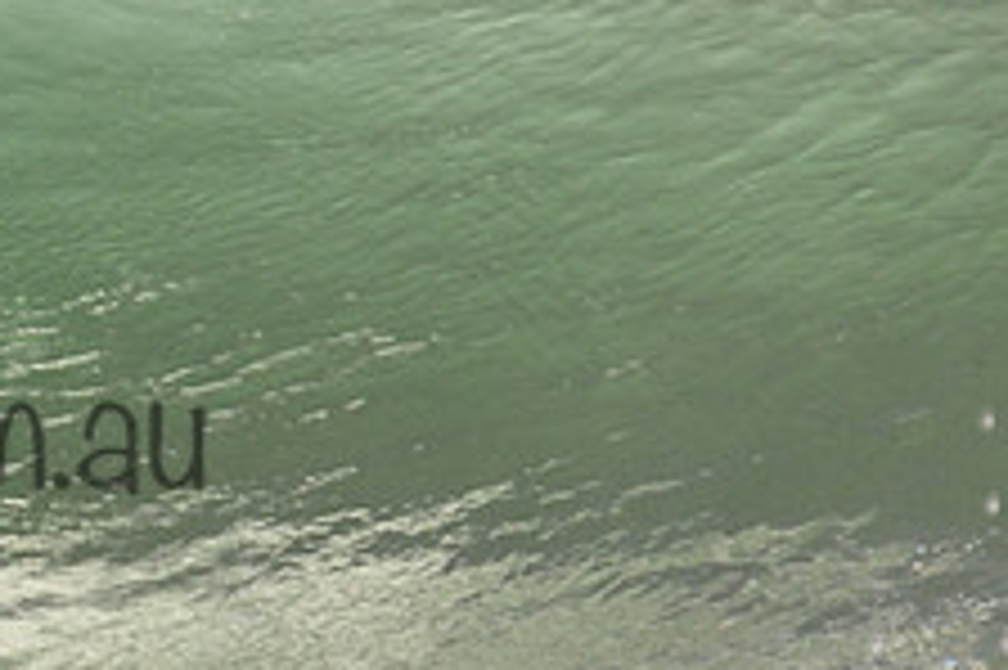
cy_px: 384
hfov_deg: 1.0
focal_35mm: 2074
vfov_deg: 0.7
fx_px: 58028
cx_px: -270
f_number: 11
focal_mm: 800
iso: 800
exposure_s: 1/2000
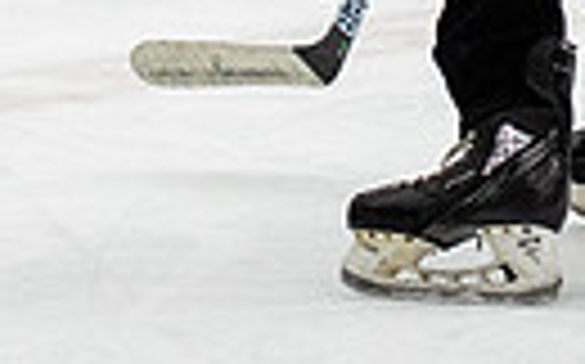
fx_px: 11644
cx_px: 460
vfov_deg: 1.8
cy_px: -624
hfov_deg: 2.9
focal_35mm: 731
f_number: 2.8
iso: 1100
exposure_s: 1/640
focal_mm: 80
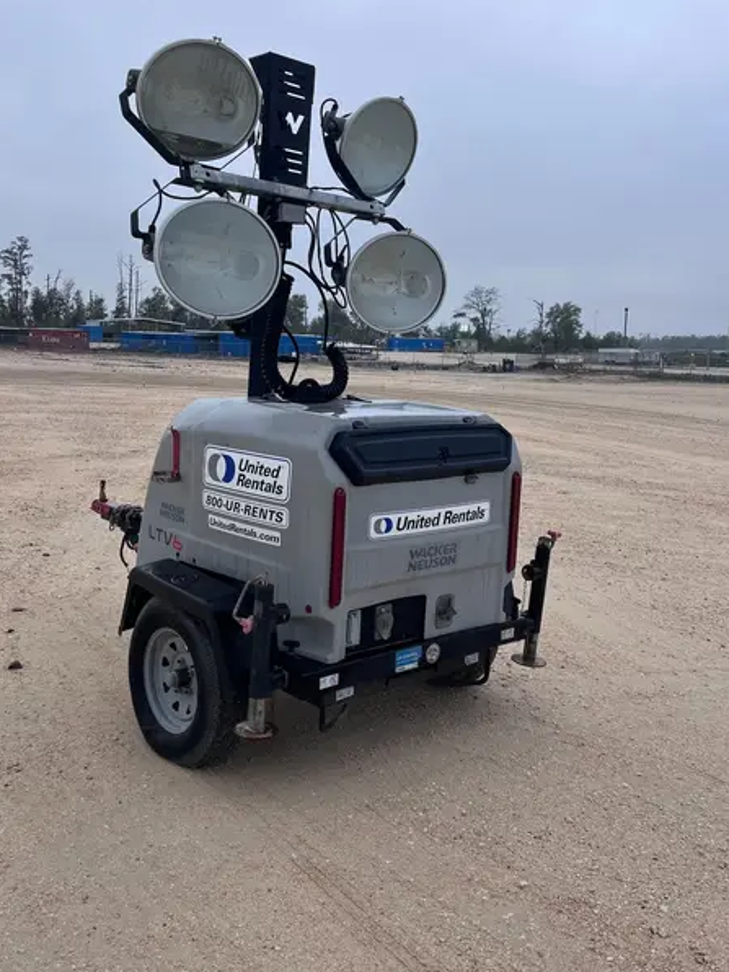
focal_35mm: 32
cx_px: 342
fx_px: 899
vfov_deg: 56.7
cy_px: 441
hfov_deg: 44.1
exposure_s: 1/515
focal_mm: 5.1
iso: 50
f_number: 1.6
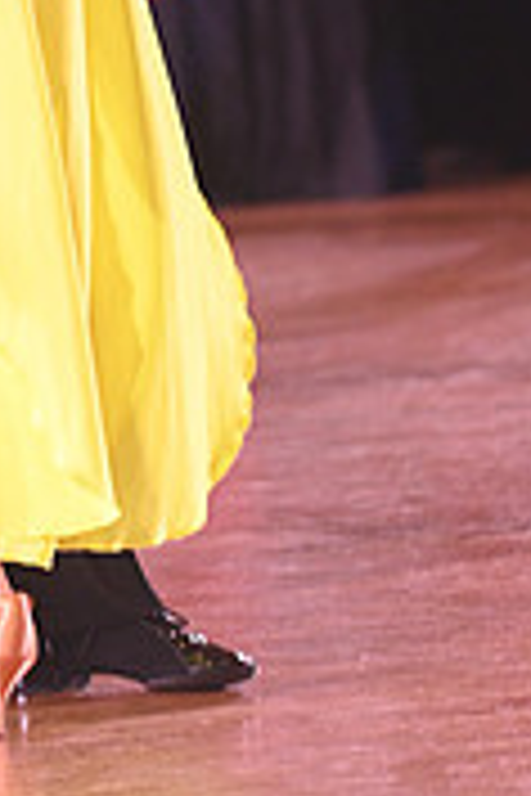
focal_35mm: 654
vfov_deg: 3.1
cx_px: -146
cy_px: -193
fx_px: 14469
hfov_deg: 2.1
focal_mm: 200
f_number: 4
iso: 2000
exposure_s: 1/200
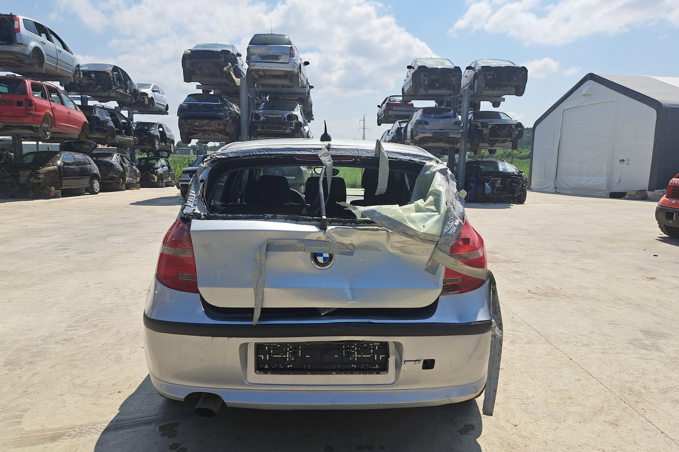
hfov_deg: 71.5
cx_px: 340
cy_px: 239
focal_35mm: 25
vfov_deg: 51.2
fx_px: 471
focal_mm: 5.23
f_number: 1.8
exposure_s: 1/1681
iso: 50
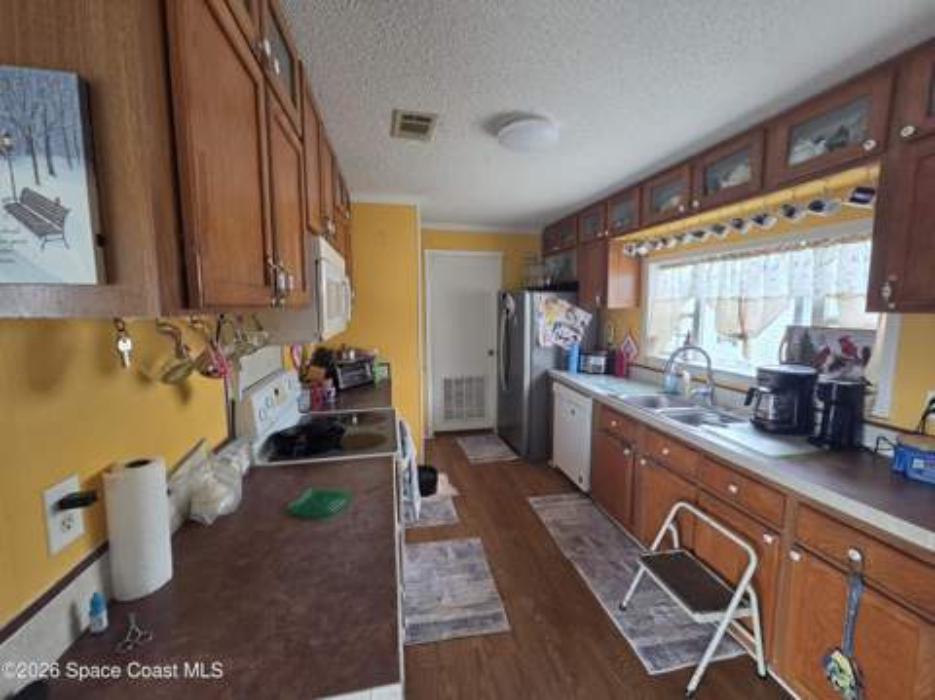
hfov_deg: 106.2
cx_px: 468
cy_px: 350
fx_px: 351
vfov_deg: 89.8
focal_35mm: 13
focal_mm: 2.2
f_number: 2.2
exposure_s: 1/120
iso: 200
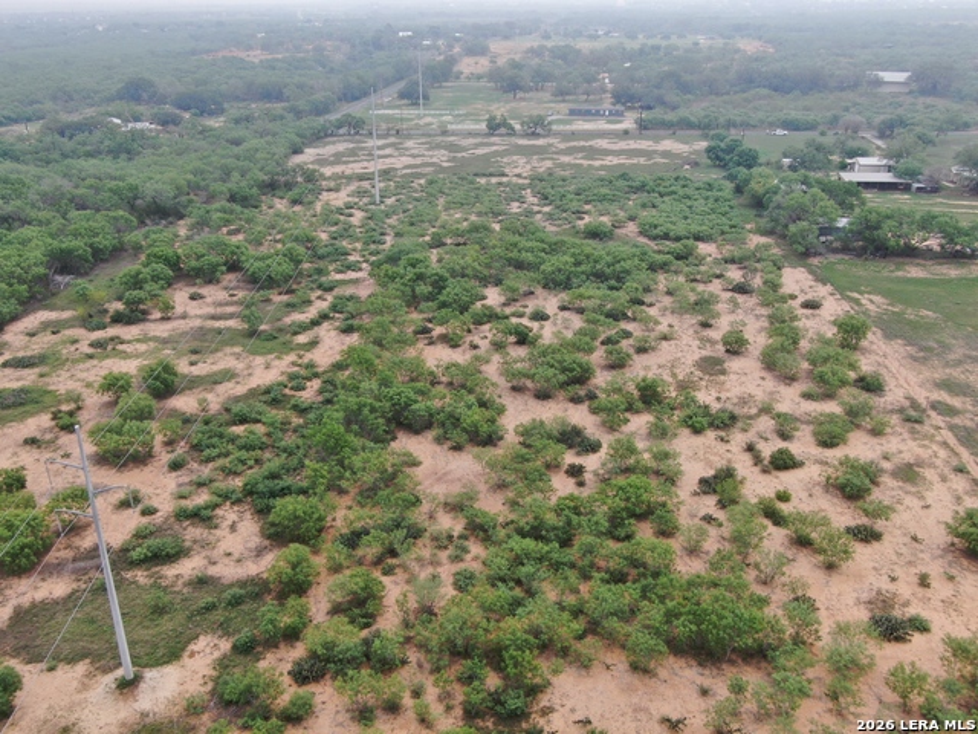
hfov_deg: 55.4
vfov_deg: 42.9
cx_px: 489
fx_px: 932
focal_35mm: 33
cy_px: 367
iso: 100
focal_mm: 5.57
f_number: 3.2
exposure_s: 1/200
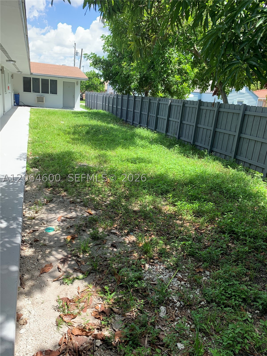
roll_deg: -5.7
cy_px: 178
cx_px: 134
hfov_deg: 53.1
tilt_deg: -16.3
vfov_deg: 67.3
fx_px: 267
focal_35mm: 26
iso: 25
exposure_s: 1/512
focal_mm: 4.25
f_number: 1.8
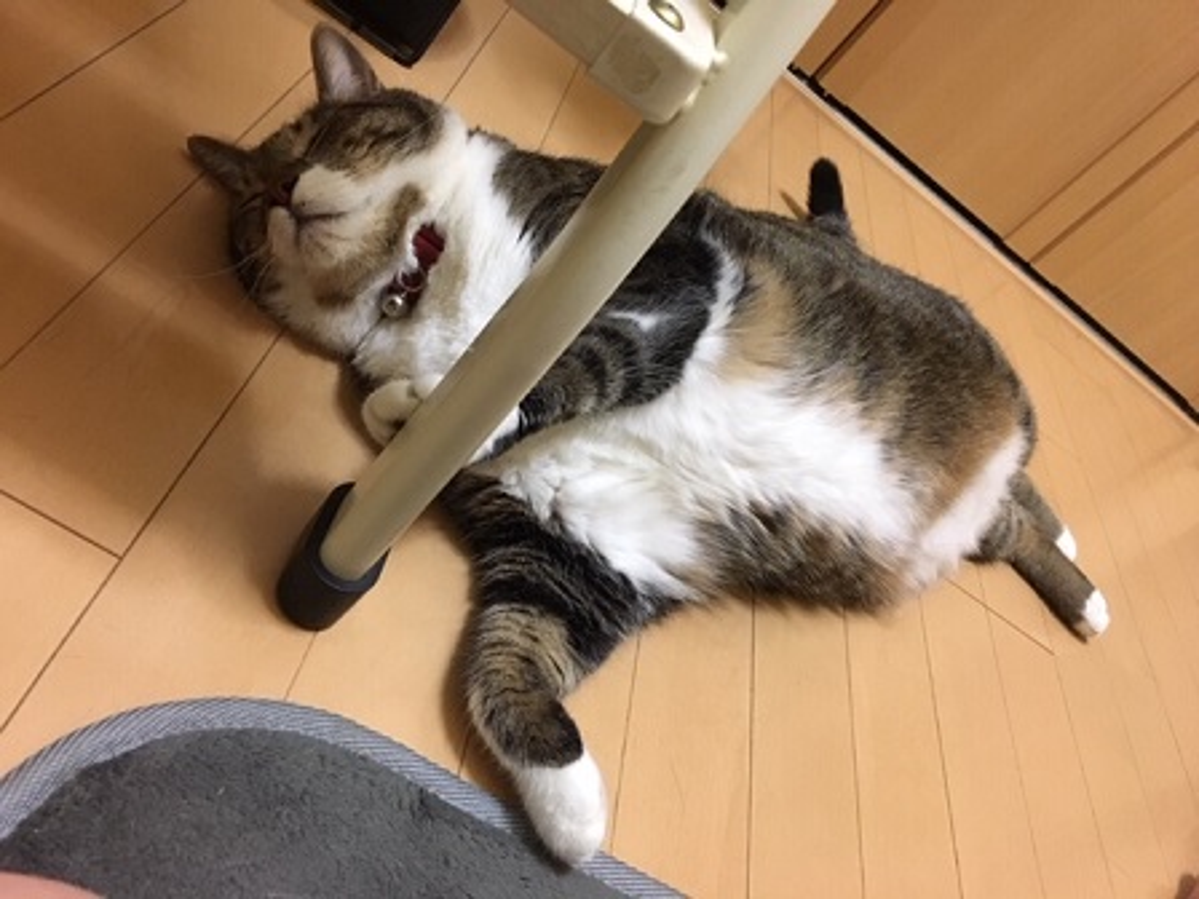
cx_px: 600
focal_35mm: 29
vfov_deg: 48.2
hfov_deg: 61.7
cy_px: 450
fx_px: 1004
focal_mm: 4.15
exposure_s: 1/30
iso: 200
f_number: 2.2
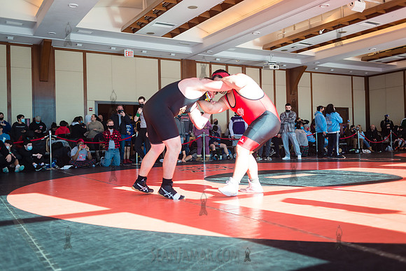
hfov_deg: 54.4
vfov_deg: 37.9
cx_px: 203
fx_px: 395
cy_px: 136
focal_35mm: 35
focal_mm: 35
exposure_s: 1/400
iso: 400
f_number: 2.8
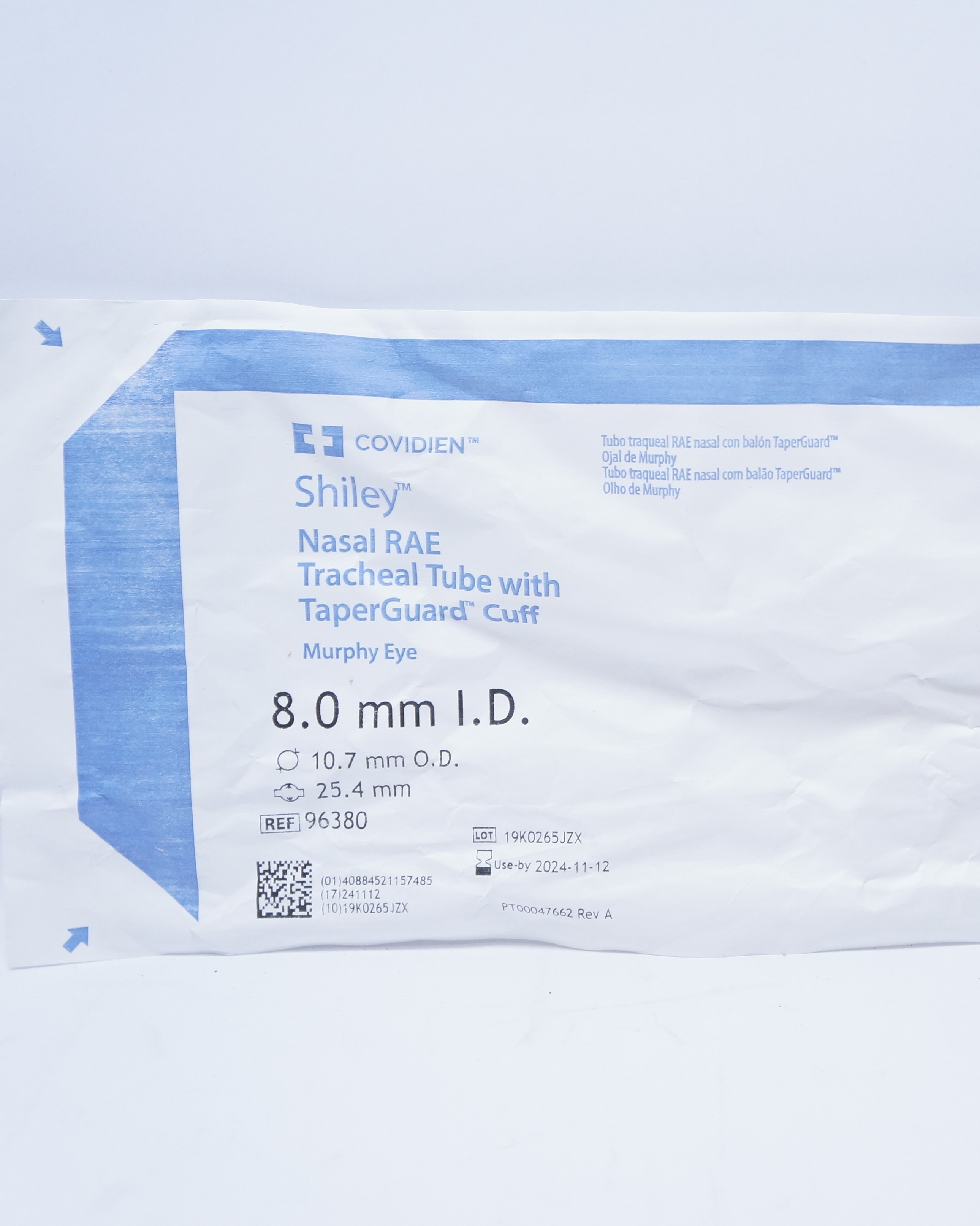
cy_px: 611
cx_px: 757
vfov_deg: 31.5
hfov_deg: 25.0
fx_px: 2175
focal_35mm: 60
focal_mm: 28
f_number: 4
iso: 800
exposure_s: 1/125
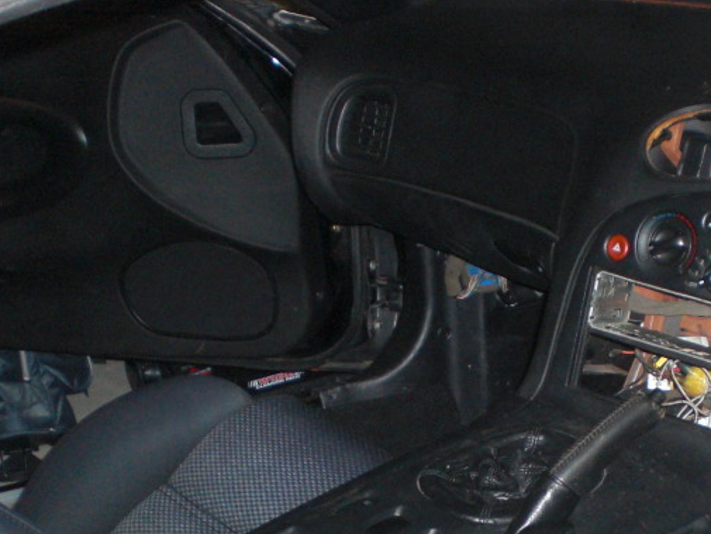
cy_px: 523
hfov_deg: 24.8
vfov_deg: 18.7
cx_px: 591
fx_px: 1582
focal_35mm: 77
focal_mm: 6.3
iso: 200
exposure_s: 1/60
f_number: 3.1
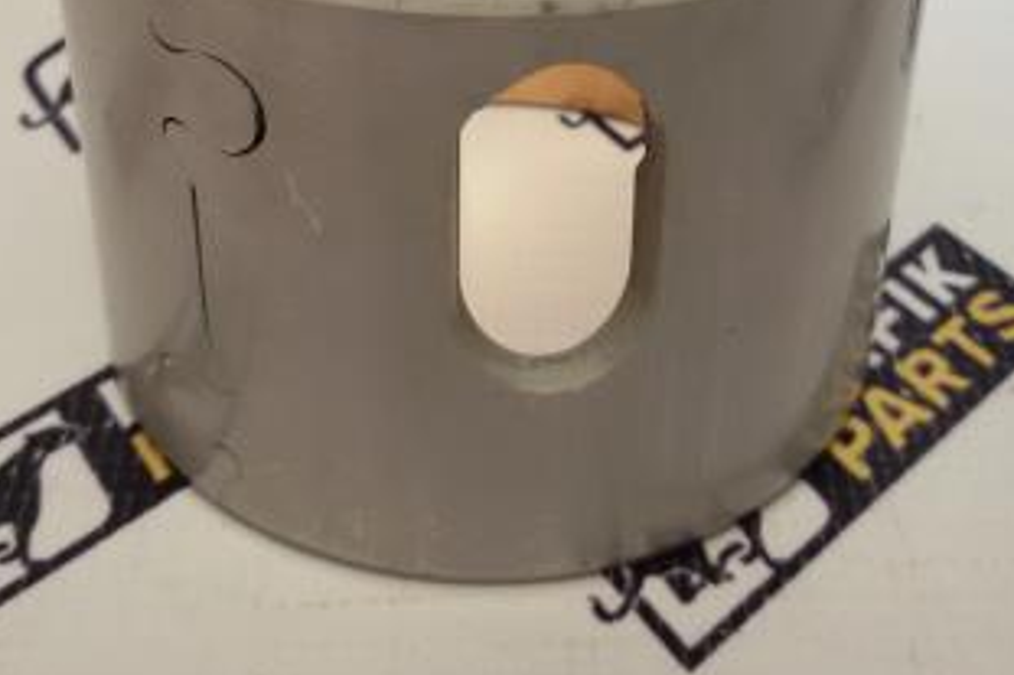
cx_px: 502
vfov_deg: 23.5
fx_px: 1576
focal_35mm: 56
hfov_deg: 35.7
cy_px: 70
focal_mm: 2.93
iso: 40
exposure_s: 1/40
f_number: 2.4
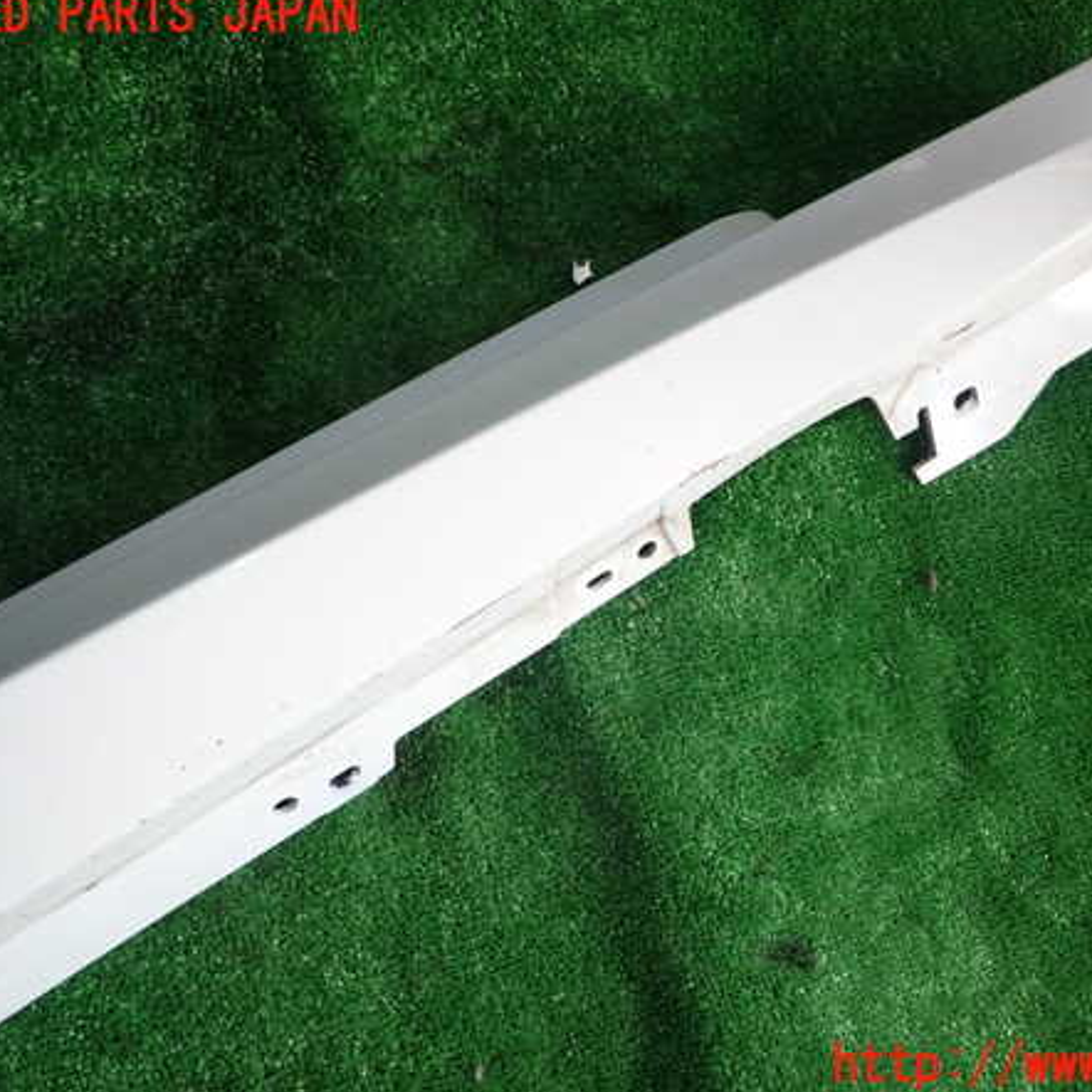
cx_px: 650
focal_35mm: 30
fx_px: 1071
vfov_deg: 54.0
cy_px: 541
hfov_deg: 53.7
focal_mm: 4.5
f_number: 5.6
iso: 100
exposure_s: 1/30
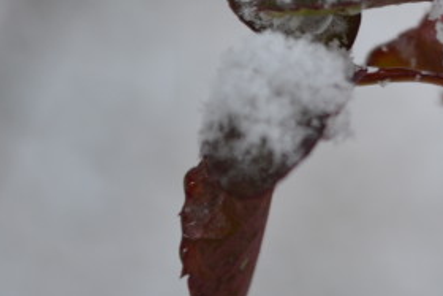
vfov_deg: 6.7
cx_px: 484
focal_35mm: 206
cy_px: 40
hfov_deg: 9.9
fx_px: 2539
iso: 360
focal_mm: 55
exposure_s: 1/125
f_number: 5.6
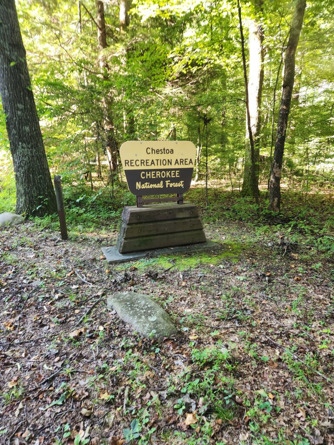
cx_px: 167
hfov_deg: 58.9
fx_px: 296
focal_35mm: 23
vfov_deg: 73.9
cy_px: 222
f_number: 1.8
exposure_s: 1/120
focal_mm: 5.4
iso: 160
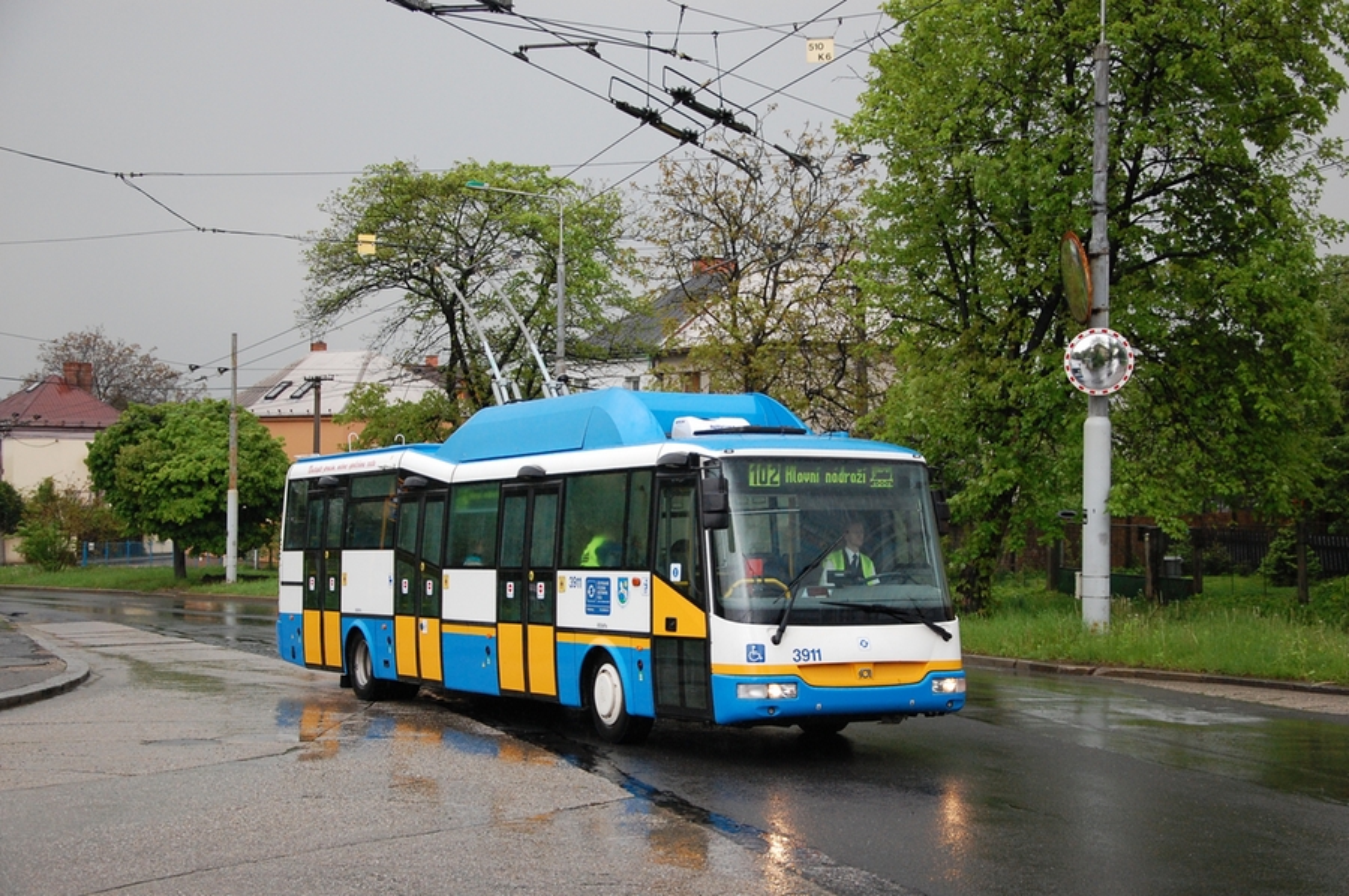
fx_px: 2134
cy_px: 448
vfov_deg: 23.7
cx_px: 674
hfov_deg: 35.1
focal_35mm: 57
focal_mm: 38
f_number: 4.5
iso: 800
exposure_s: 1/400
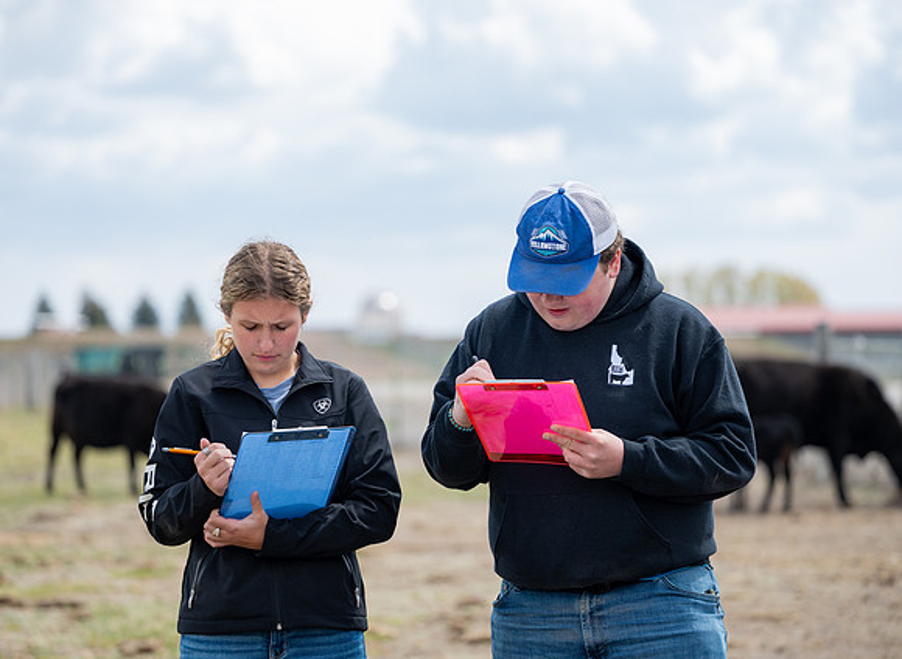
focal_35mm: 111
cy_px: 330
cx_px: 466
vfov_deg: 13.2
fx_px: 2857
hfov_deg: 17.9
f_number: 2.8
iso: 125
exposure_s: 1/1600
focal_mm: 104
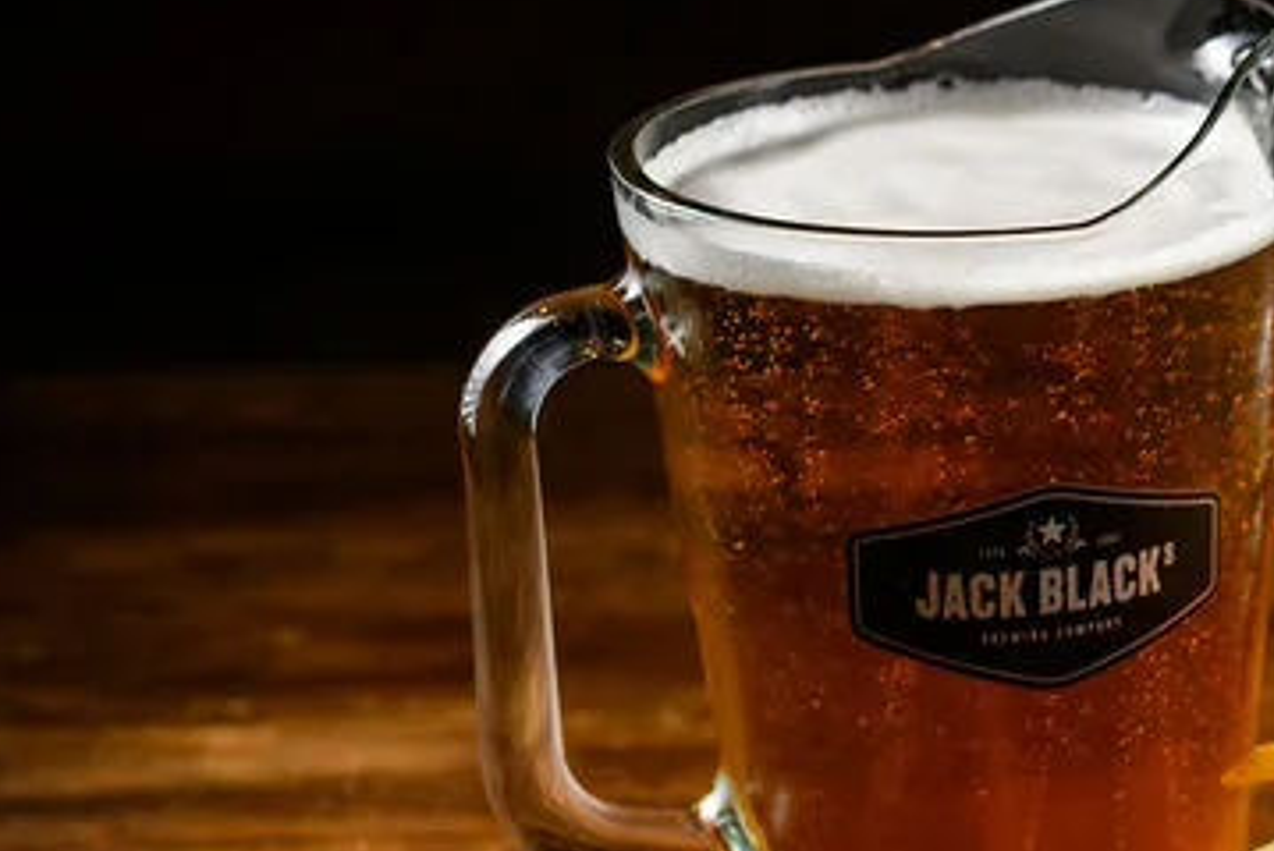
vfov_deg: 11.7
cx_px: 1703
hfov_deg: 16.4
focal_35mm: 117
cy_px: 732
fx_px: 4144
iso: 100
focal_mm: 35
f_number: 2.8
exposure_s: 1/200
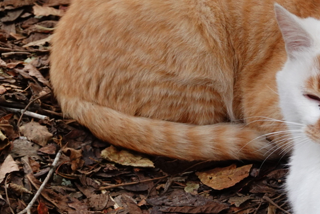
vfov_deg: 3.6
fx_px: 3416
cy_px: 18
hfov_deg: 5.4
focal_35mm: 384
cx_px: 285
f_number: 5.6
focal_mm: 72
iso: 640
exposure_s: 1/125
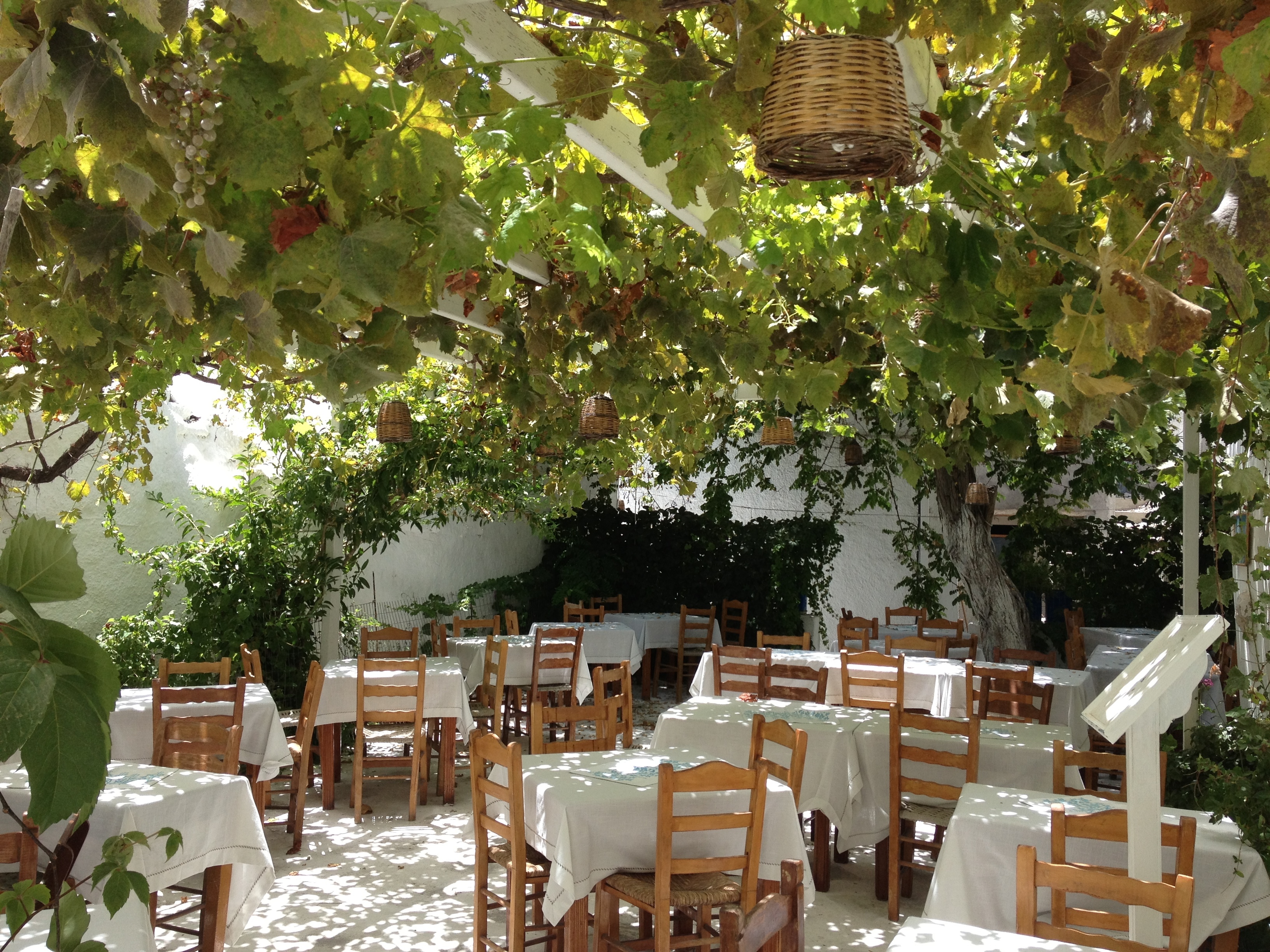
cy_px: 476
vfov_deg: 40.7
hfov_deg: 52.6
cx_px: 635
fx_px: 1284
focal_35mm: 35
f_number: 2.4
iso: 50
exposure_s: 1/449
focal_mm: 4.28
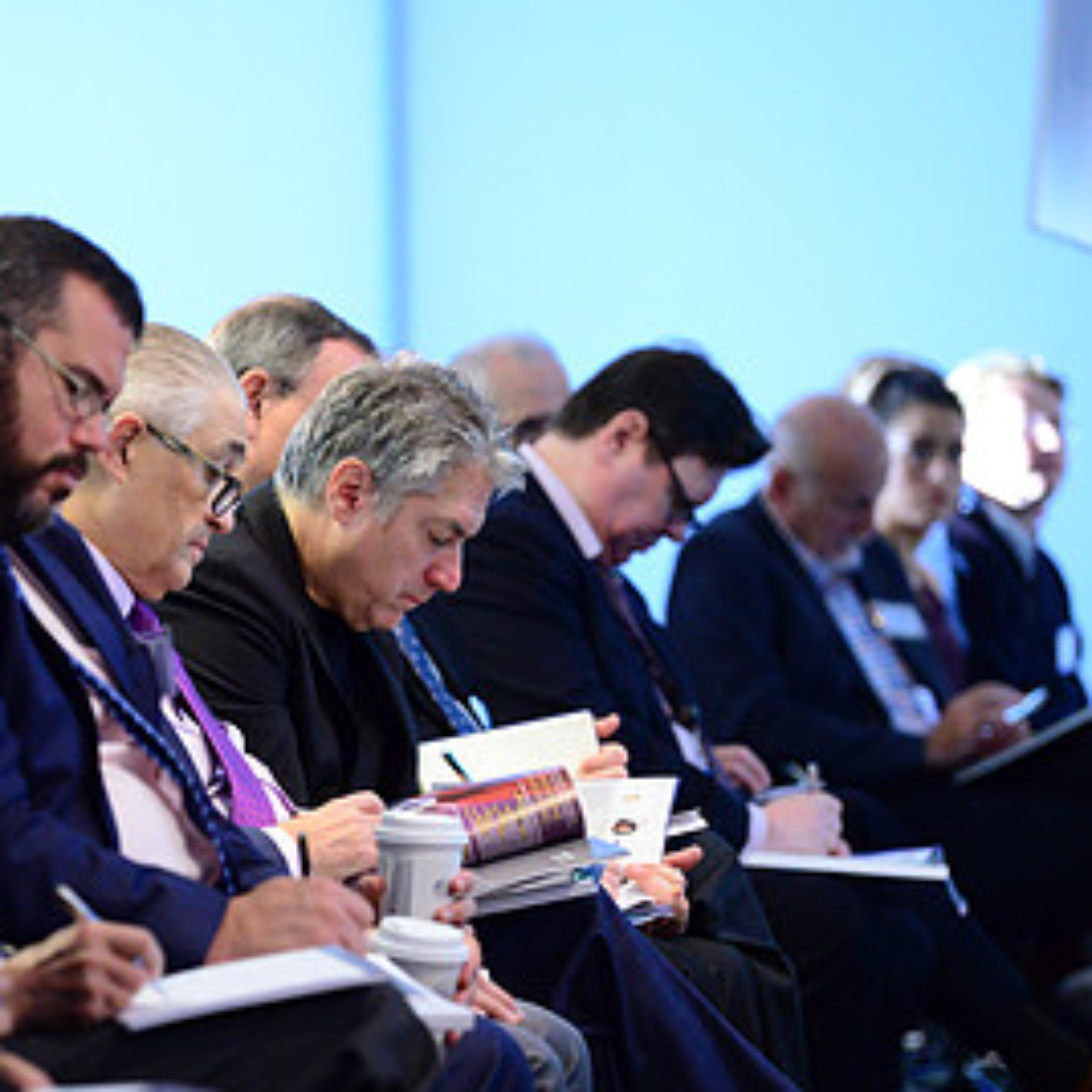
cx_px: 114
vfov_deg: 6.6
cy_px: 752
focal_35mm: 267
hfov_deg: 6.5
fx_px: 9529
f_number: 2.8
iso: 4000
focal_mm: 145
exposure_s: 1/125
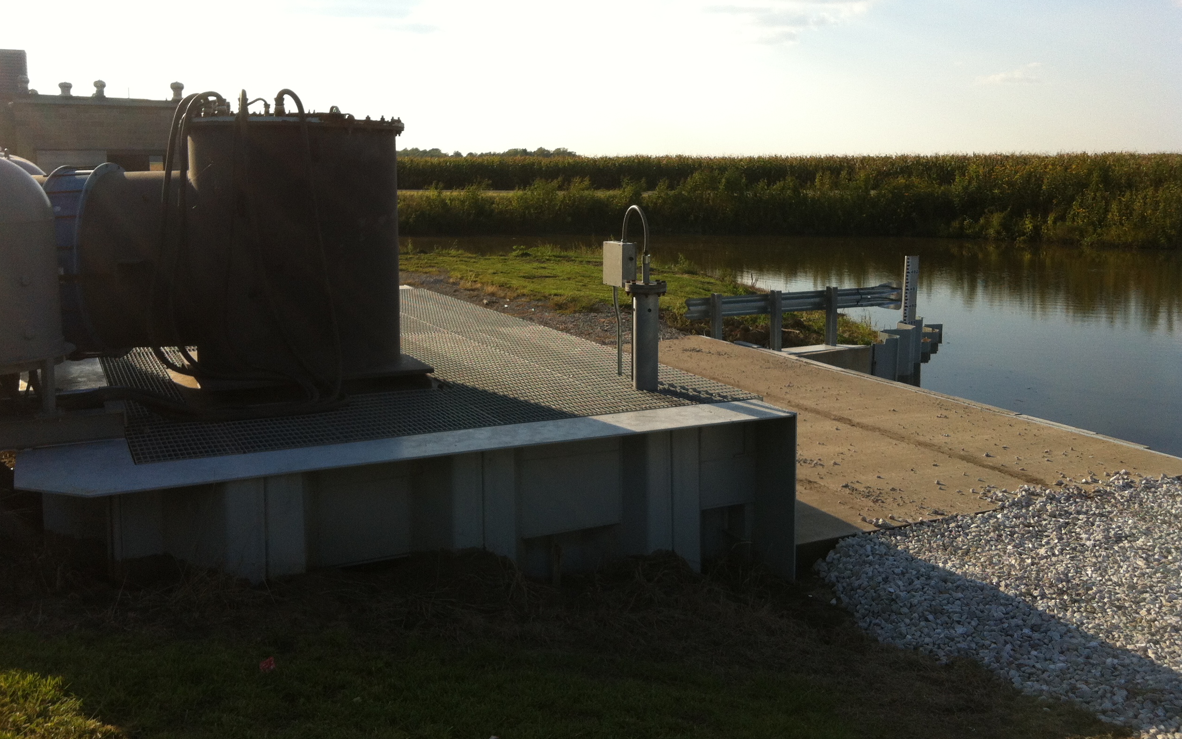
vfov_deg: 33.5
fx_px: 1224
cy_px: 307
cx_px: 588
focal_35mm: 38
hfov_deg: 51.5
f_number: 2.8
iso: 80
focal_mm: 3.85
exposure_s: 1/1312
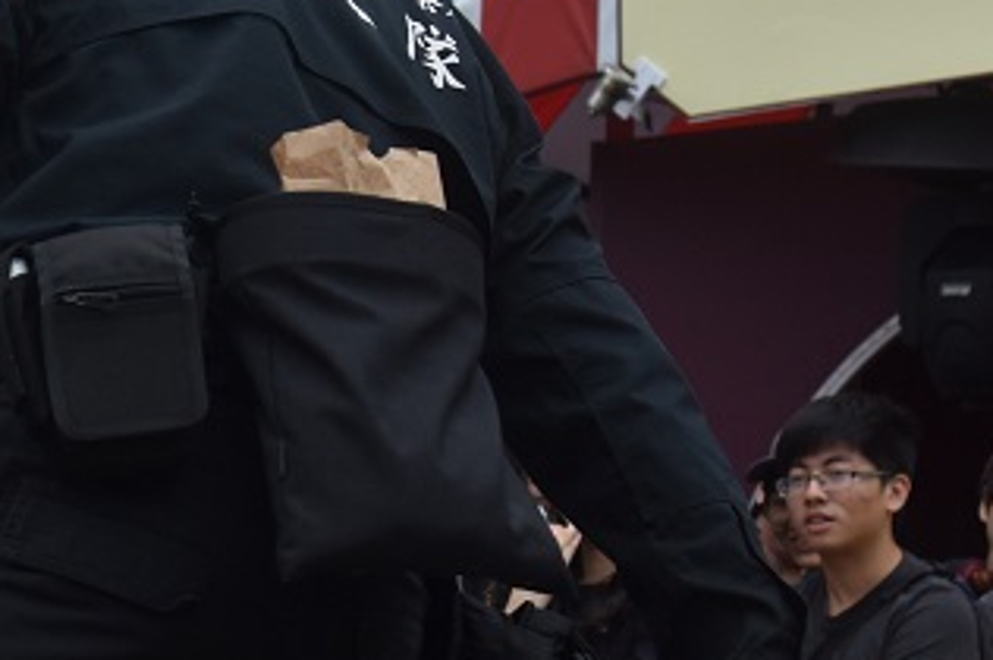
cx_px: -365
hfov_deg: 13.0
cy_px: 748
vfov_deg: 8.9
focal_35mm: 152
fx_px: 4188
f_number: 5.6
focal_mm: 48
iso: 500
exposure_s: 1/500
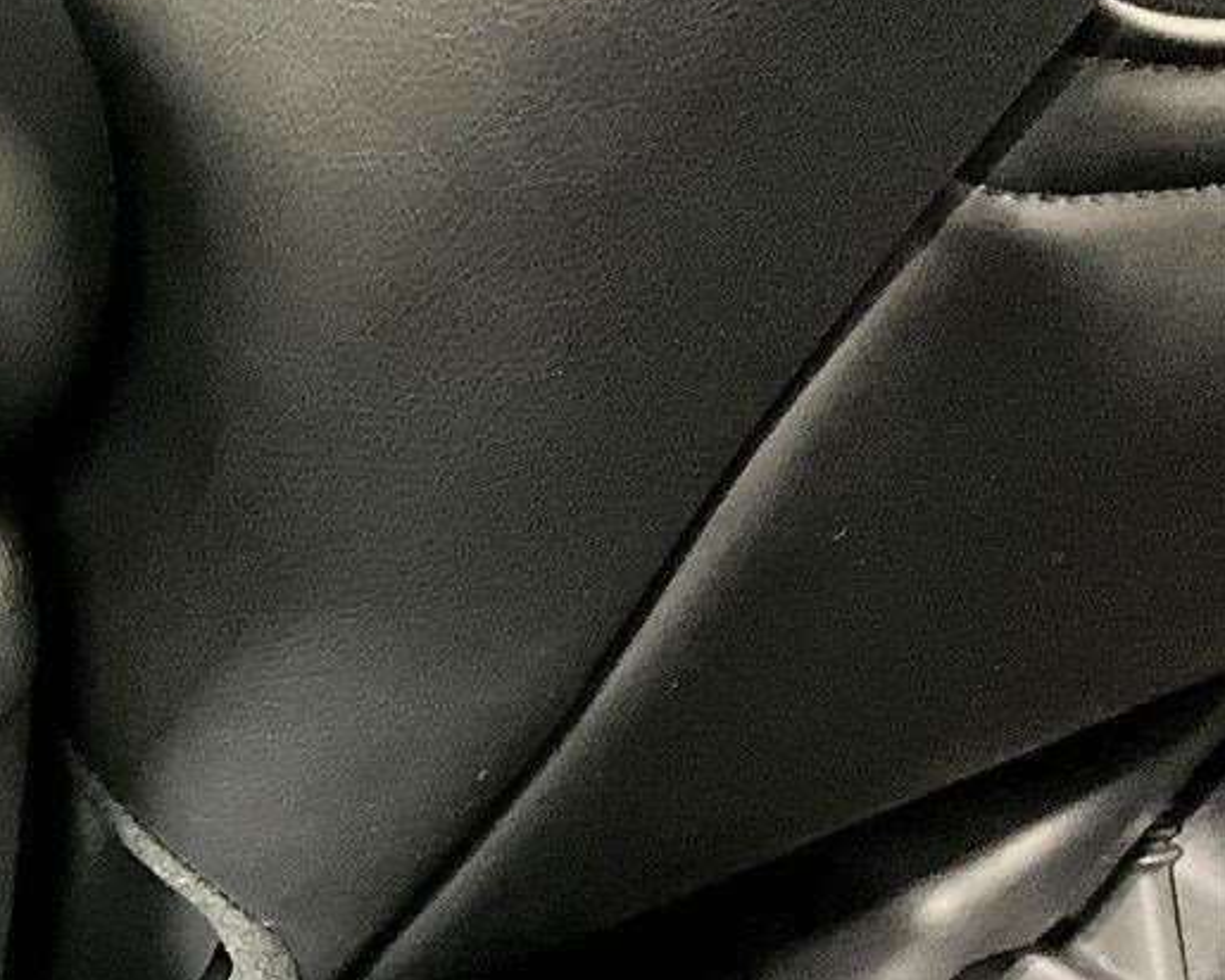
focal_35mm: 88
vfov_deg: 17.0
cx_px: -671
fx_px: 3190
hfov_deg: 18.8
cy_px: 1009
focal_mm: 3
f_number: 1.8
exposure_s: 1/19
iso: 640
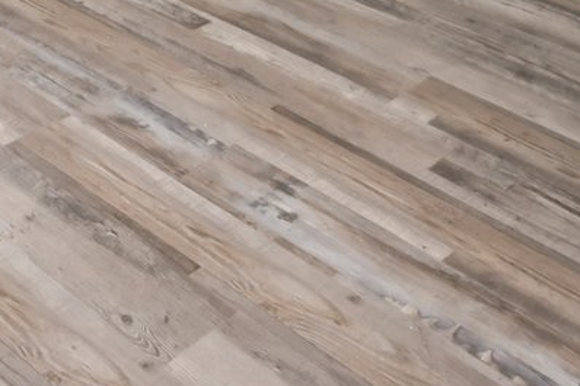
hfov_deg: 26.5
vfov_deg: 13.4
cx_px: -12
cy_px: -559
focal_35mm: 72
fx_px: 1159
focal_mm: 14
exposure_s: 1/2.5
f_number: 9
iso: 250
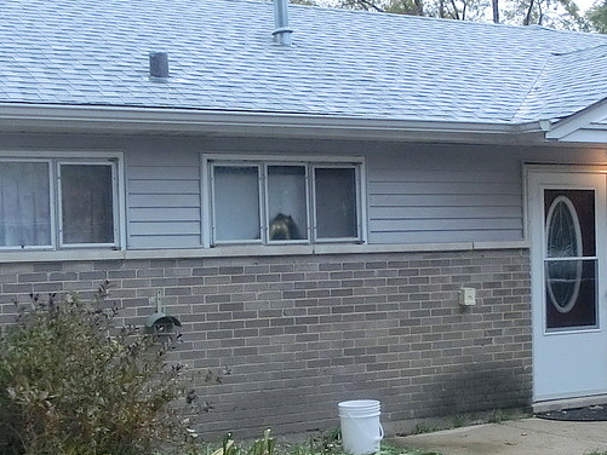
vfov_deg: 21.2
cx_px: 345
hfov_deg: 28.1
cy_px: 299
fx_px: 1210
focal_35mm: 69
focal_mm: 4.24
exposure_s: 1/125
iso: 200
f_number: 3
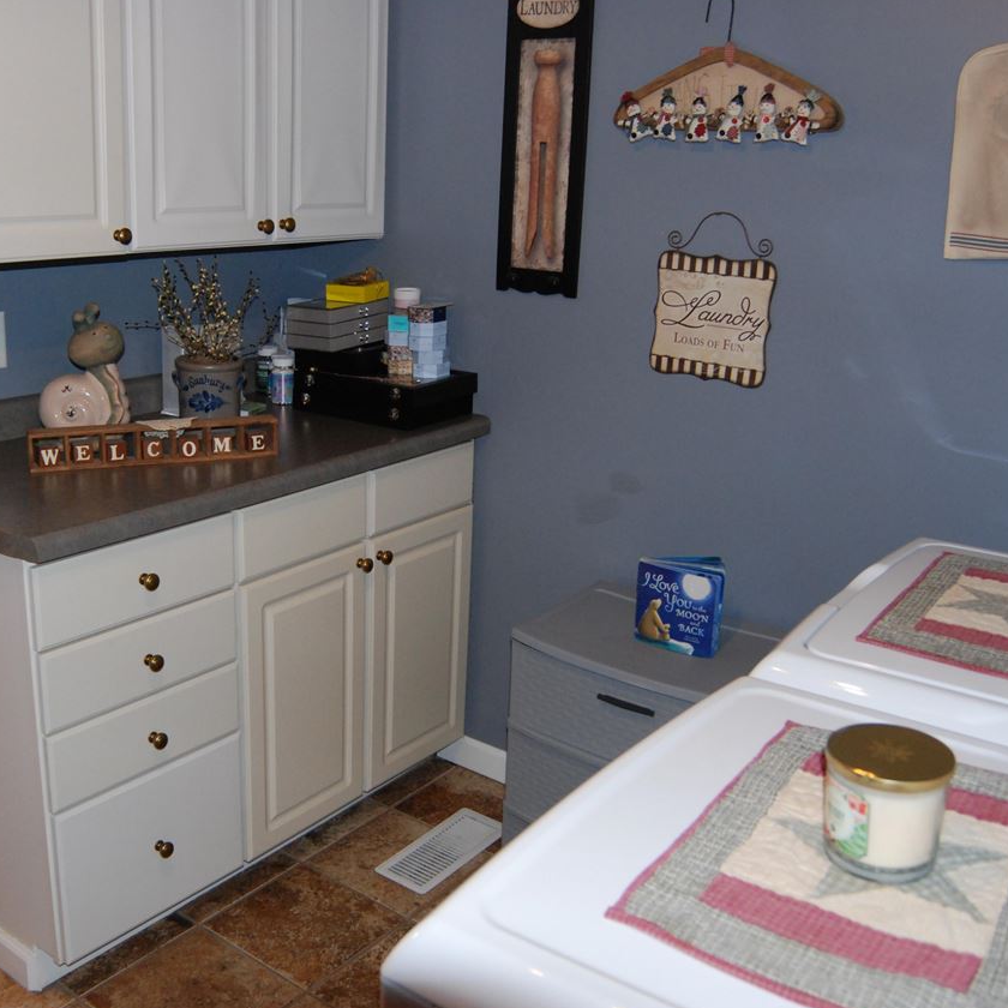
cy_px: 503
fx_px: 1153
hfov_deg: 46.7
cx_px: 368
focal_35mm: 35
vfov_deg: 47.2
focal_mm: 18
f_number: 5.6
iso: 800
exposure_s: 1/60
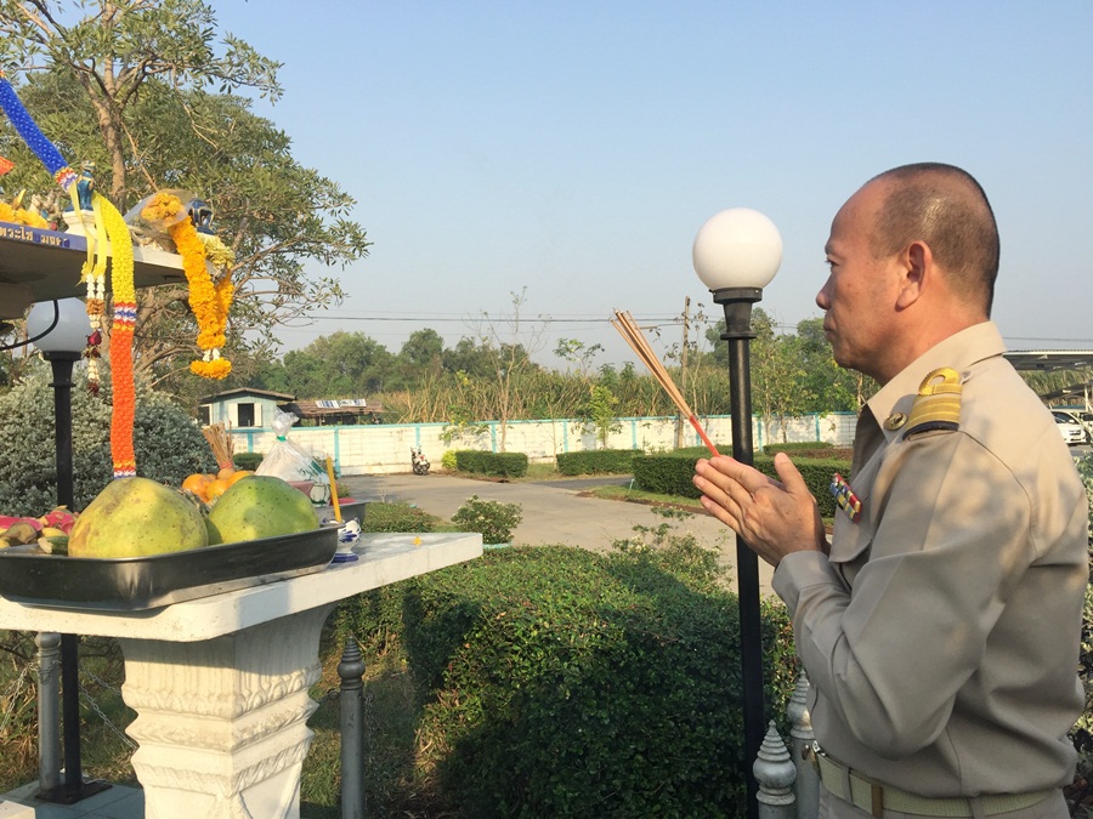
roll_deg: +1.2
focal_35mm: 29
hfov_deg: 61.7
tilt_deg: +0.9
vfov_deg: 48.2
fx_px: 916
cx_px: 546
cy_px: 410
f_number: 2.2
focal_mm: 4.15
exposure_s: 1/879
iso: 32
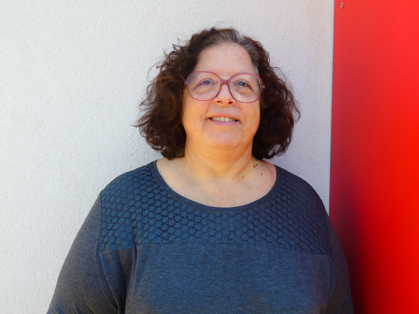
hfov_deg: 61.7
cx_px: 210
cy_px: 157
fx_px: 351
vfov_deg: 48.2
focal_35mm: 29
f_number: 3.6
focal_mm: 5.2
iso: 80
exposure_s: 1/125
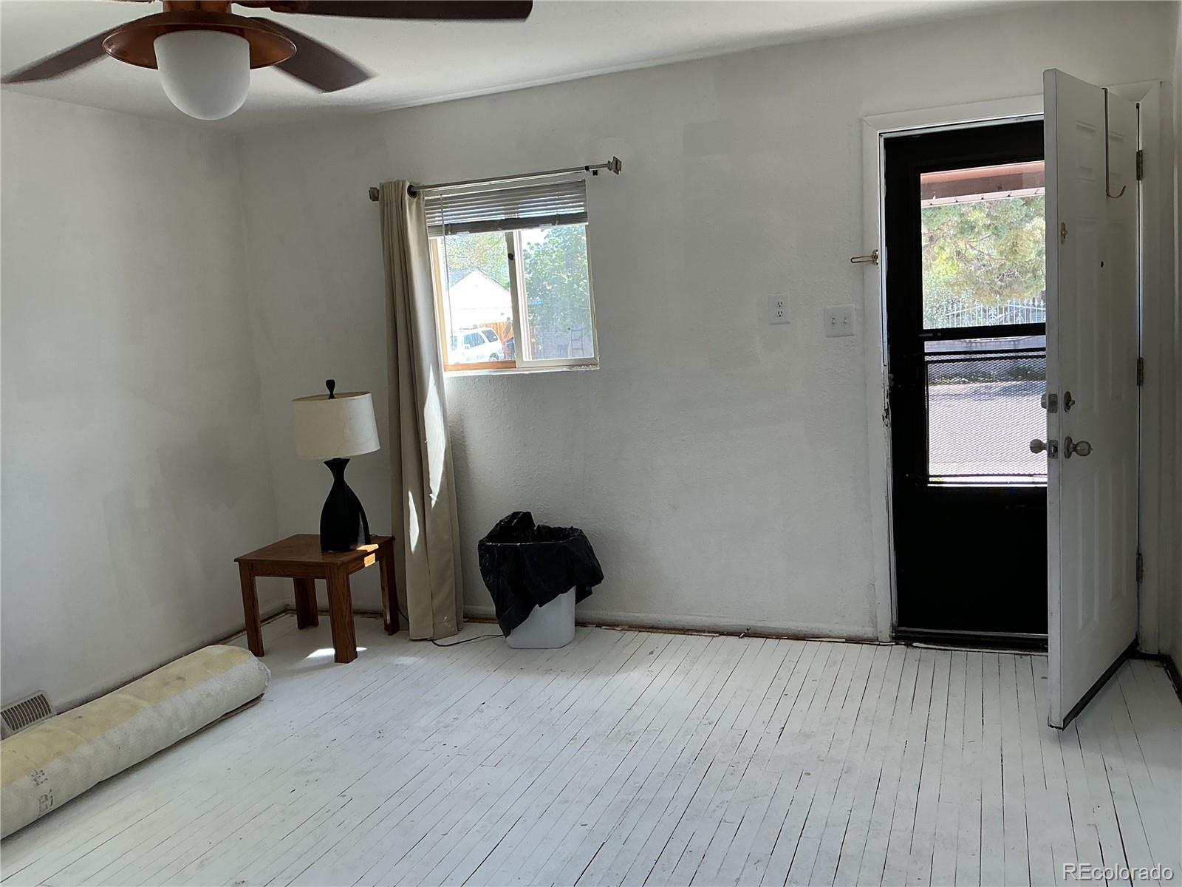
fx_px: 990
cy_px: 444
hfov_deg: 61.7
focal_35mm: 29
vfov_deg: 48.2
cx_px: 591
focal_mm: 3
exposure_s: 1/120
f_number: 1.8
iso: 40
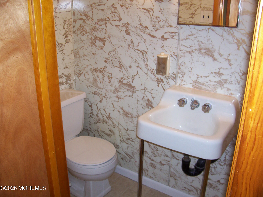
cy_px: 98
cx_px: 132
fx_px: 258
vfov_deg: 41.8
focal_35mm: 34
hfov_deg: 54.0
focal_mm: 5.6
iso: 80
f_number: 2.7
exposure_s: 1/64
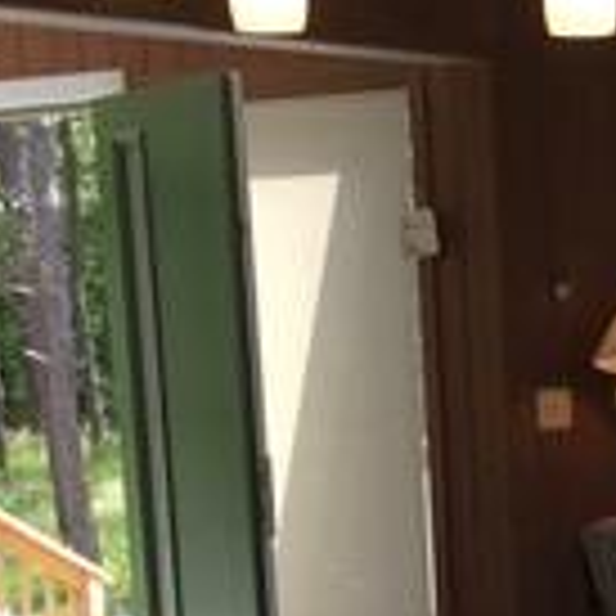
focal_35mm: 120
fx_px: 2416
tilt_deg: -12.0
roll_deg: +1.5
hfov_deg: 14.2
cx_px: 688
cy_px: 769
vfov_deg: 14.0
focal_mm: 4.15
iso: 25
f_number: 2.2
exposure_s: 1/168
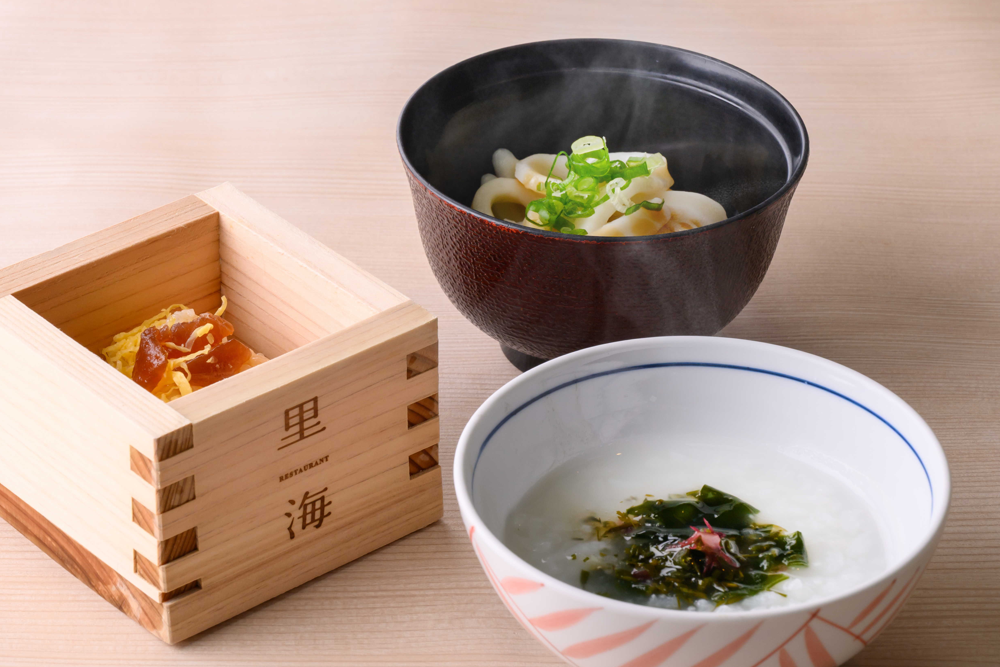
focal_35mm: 128
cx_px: 416
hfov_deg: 16.0
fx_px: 3555
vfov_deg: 10.7
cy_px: 361
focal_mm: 104
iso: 640
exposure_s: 1/125
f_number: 20
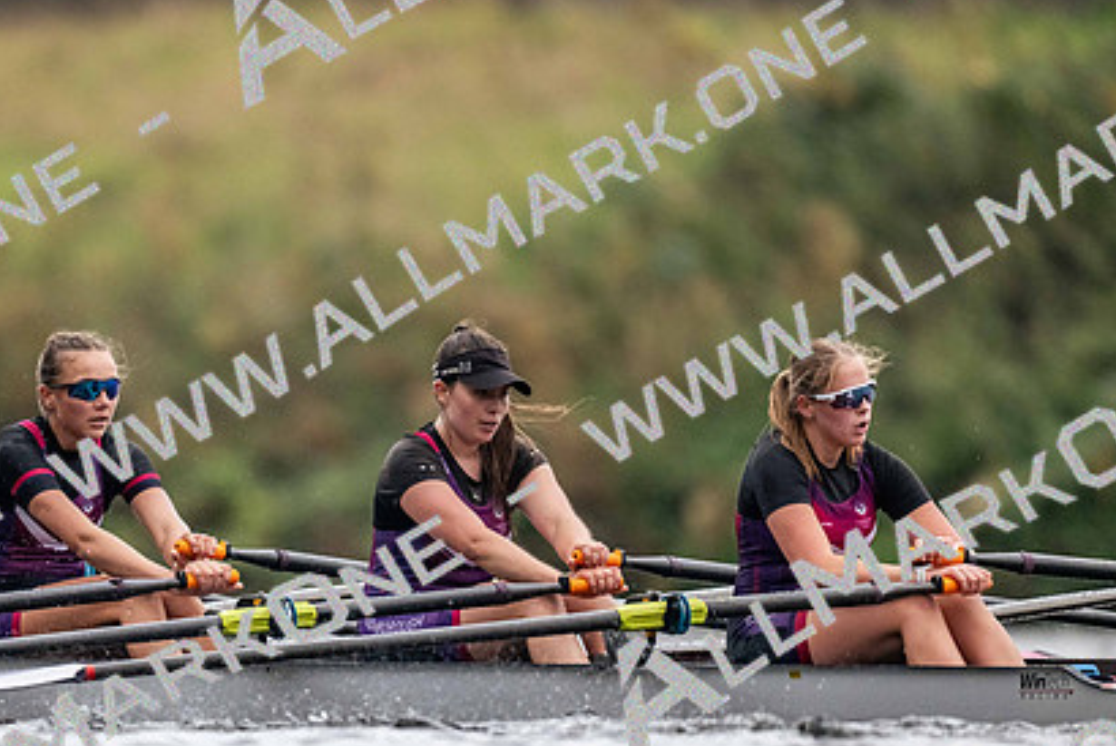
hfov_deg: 2.4
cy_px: 508
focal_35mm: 848
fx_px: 26306
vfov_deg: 1.6
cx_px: 384
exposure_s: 1/2500
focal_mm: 600
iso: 3200
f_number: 4
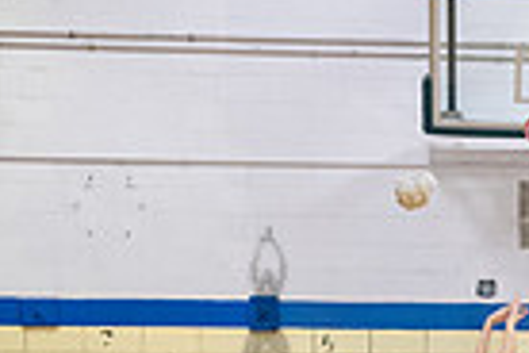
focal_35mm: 149
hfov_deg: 13.1
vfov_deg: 9.0
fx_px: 2189
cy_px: 478
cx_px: 759
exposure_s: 1/400
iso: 8000
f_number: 4
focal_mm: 35
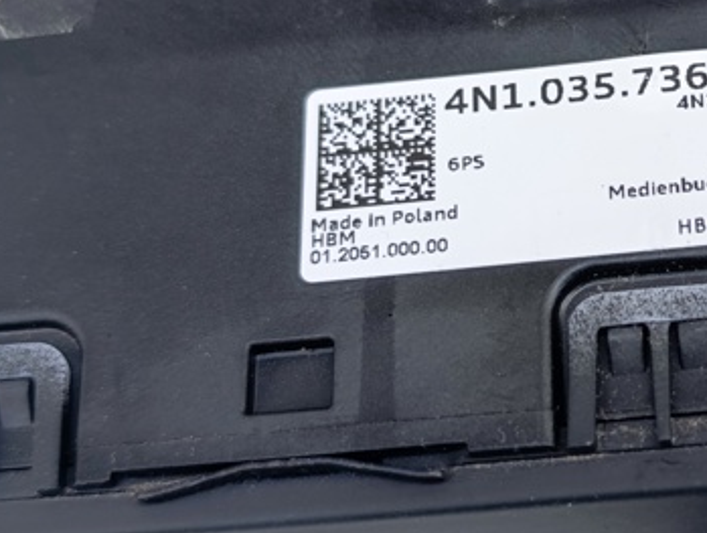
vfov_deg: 17.6
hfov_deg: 22.7
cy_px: 193
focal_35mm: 84
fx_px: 1719
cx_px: 619
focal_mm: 6.14
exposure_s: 1/99.9
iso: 64
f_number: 1.6
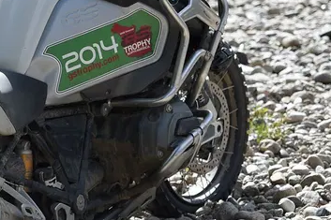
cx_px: 43
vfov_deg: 4.5
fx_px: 2812
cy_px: 75
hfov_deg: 6.7
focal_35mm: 306
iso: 200
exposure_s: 1/1250
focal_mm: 90
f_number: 4.5
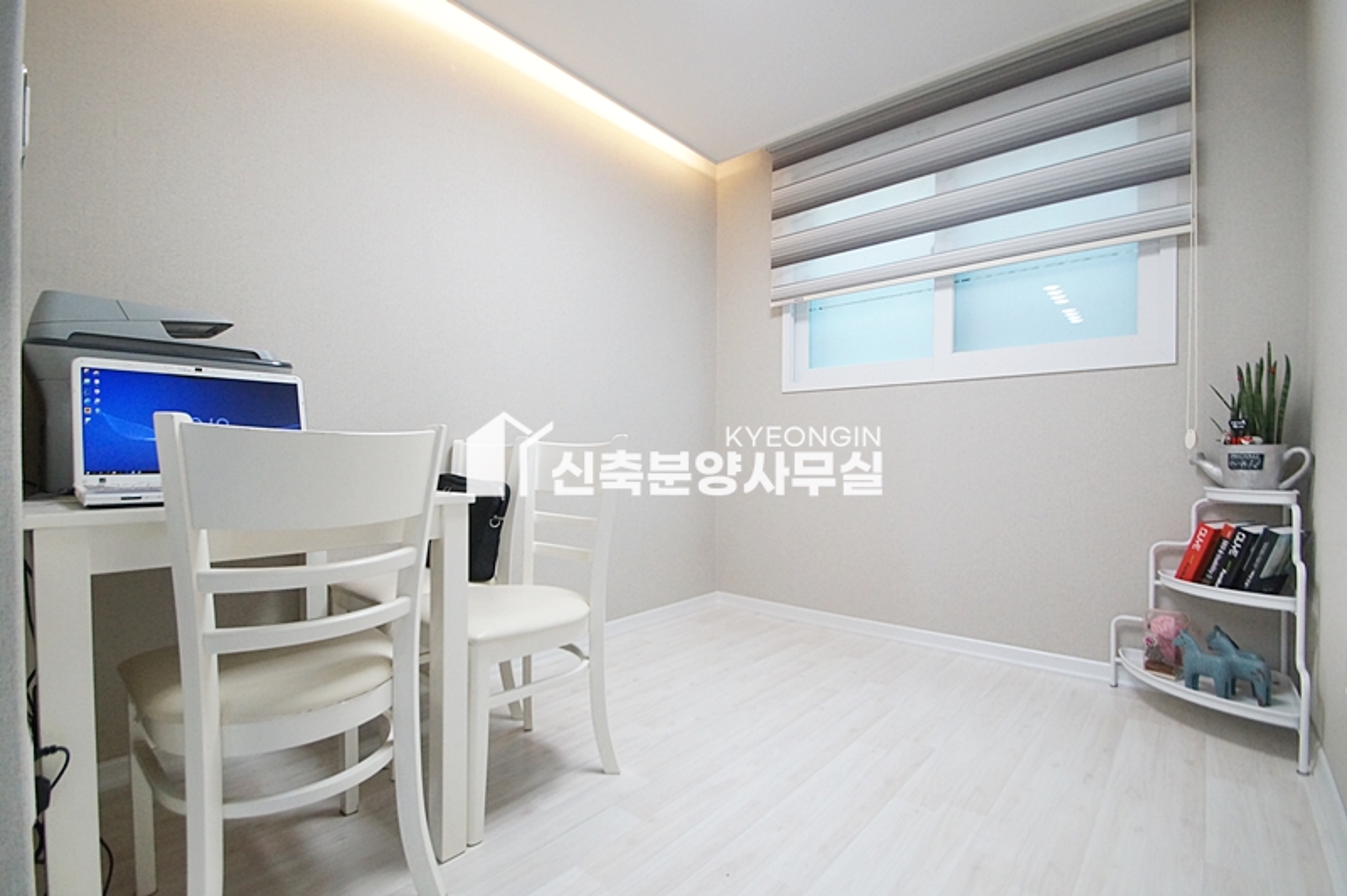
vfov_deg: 77.2
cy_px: 448
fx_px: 561
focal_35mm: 15
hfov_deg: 100.4
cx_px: 674
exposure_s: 1/200
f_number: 4
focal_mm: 10
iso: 1600
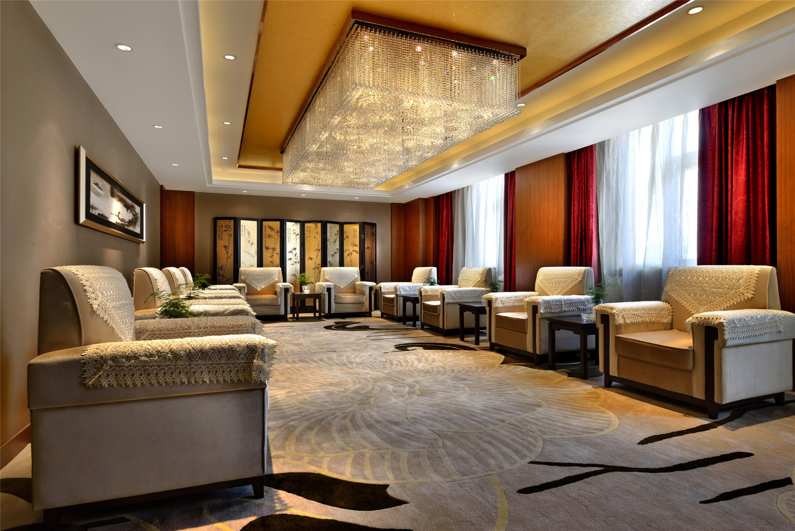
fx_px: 442
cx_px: 398
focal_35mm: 20
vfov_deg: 62.0
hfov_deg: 84.0
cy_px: 266
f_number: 11
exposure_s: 2.5
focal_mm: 20
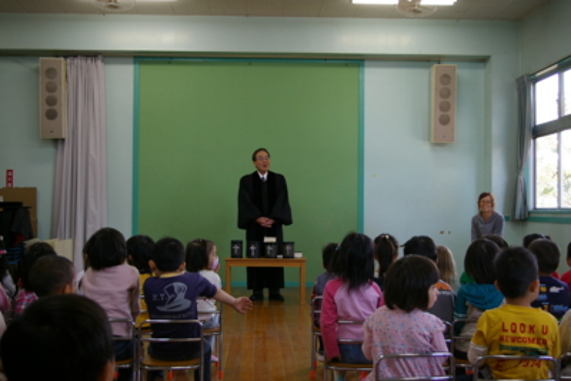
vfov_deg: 29.0
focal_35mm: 46
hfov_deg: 42.3
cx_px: 286
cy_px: 190
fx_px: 738
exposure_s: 1/45
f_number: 4
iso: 400
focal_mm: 31
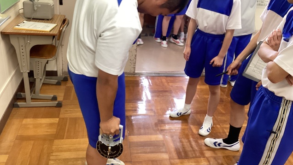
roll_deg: -2.9
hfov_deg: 58.0
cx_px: 147
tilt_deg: -23.6
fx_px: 264
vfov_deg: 34.5
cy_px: 65
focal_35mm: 34
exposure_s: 1/60
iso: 160
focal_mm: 3.3
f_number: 2.4
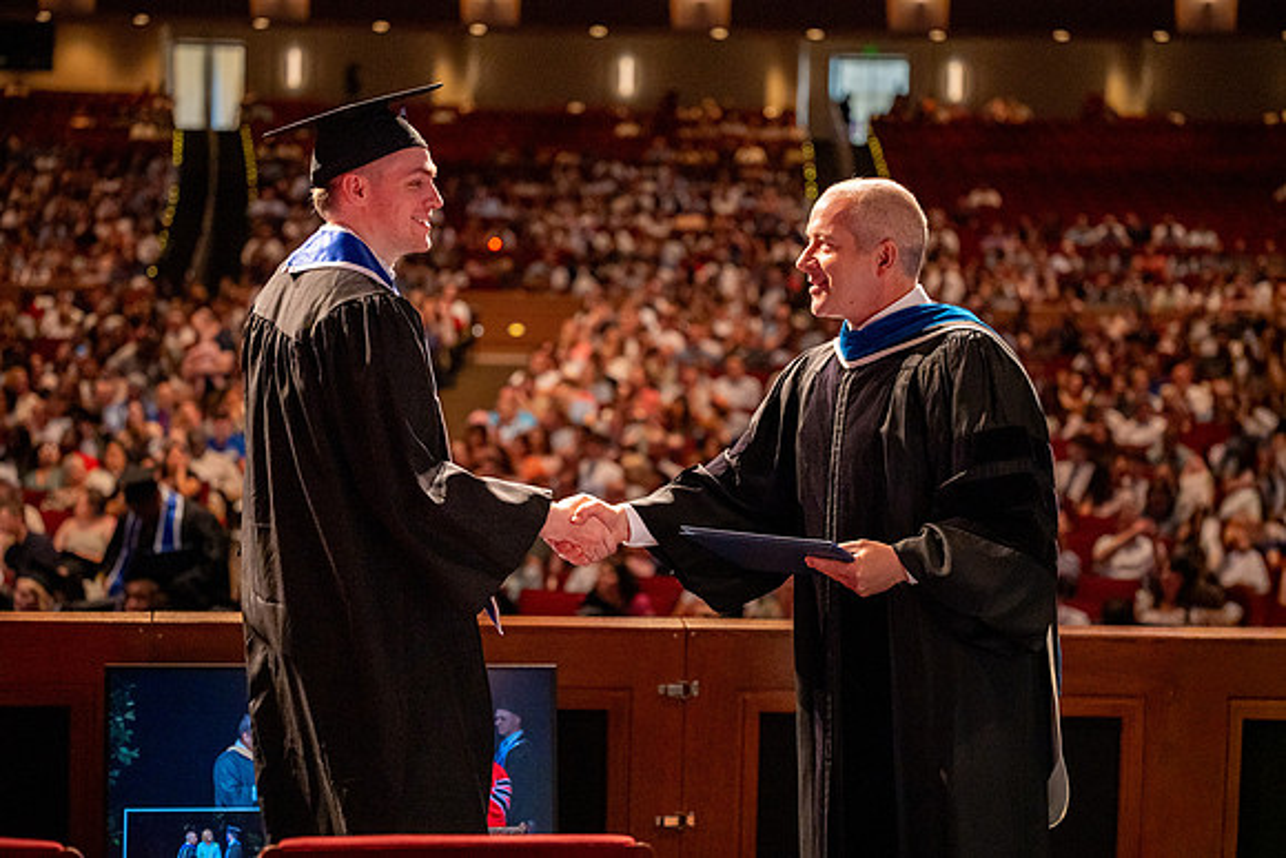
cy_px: 448
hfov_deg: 27.1
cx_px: 655
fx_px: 2665
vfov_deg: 18.3
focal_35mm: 75
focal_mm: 70
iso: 2000
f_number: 2.8
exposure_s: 1/400
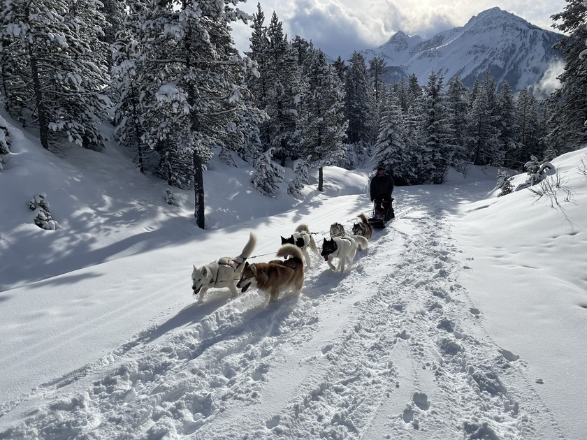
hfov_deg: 67.3
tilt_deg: -12.5
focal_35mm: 26
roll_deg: +3.7
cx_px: 294
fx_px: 441
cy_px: 220
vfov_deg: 53.1
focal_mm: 4.2
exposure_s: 1/8403
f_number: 1.6
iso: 32
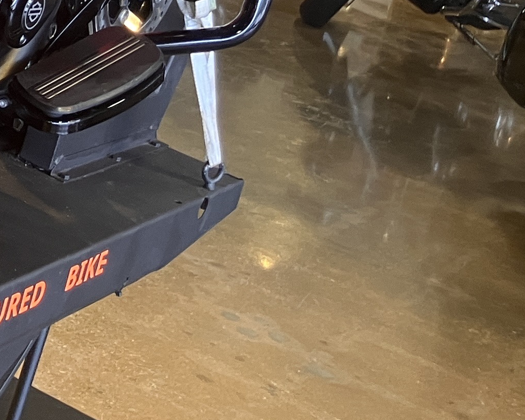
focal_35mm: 108
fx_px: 1678
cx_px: -424
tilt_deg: -8.9
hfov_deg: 15.3
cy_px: -204
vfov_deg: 13.5
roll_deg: -12.5
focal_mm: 3.99
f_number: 1.8
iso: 50
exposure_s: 1/60
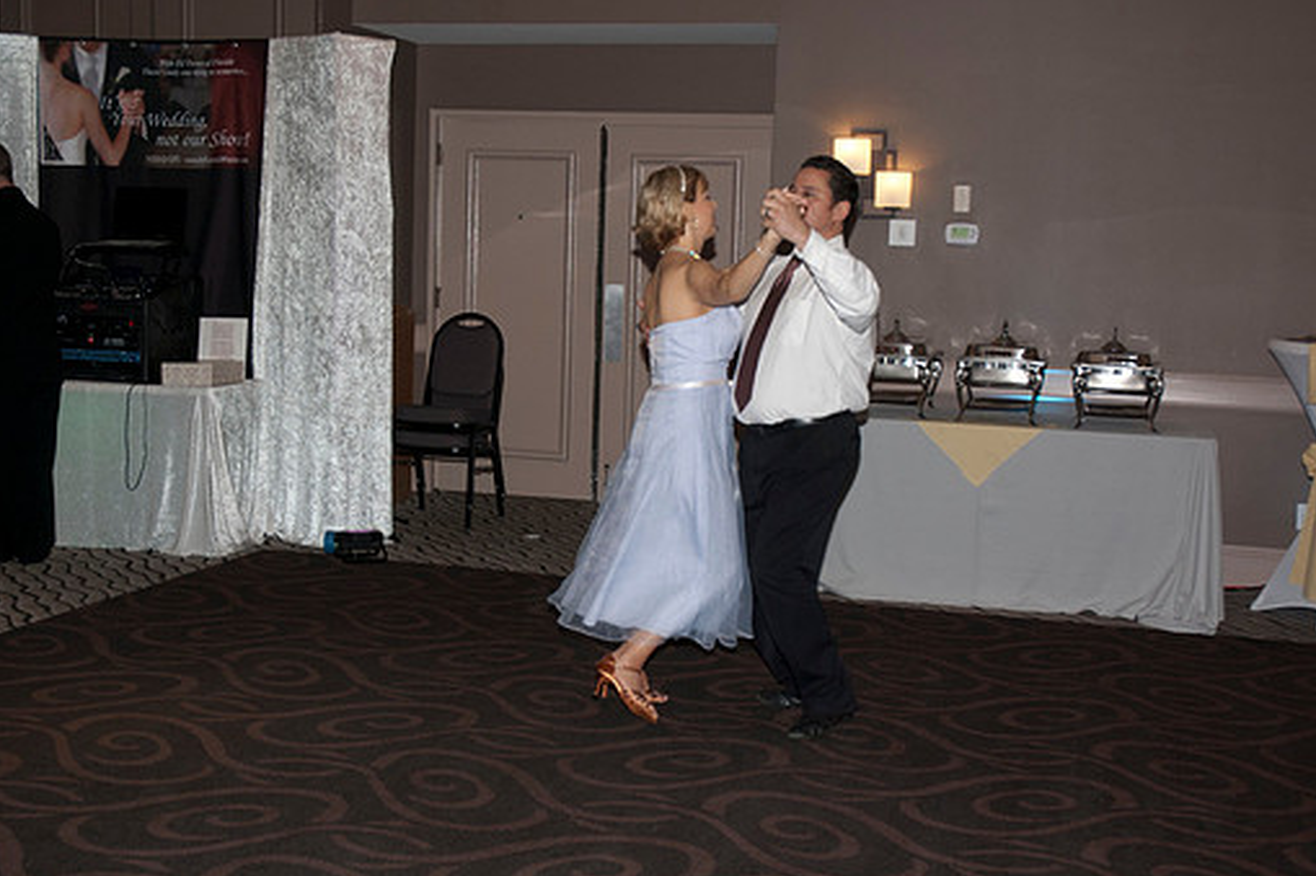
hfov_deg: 39.9
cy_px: 452
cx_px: 600
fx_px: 1811
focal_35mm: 50
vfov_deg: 27.2
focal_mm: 29
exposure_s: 1/160
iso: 400
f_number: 5.6
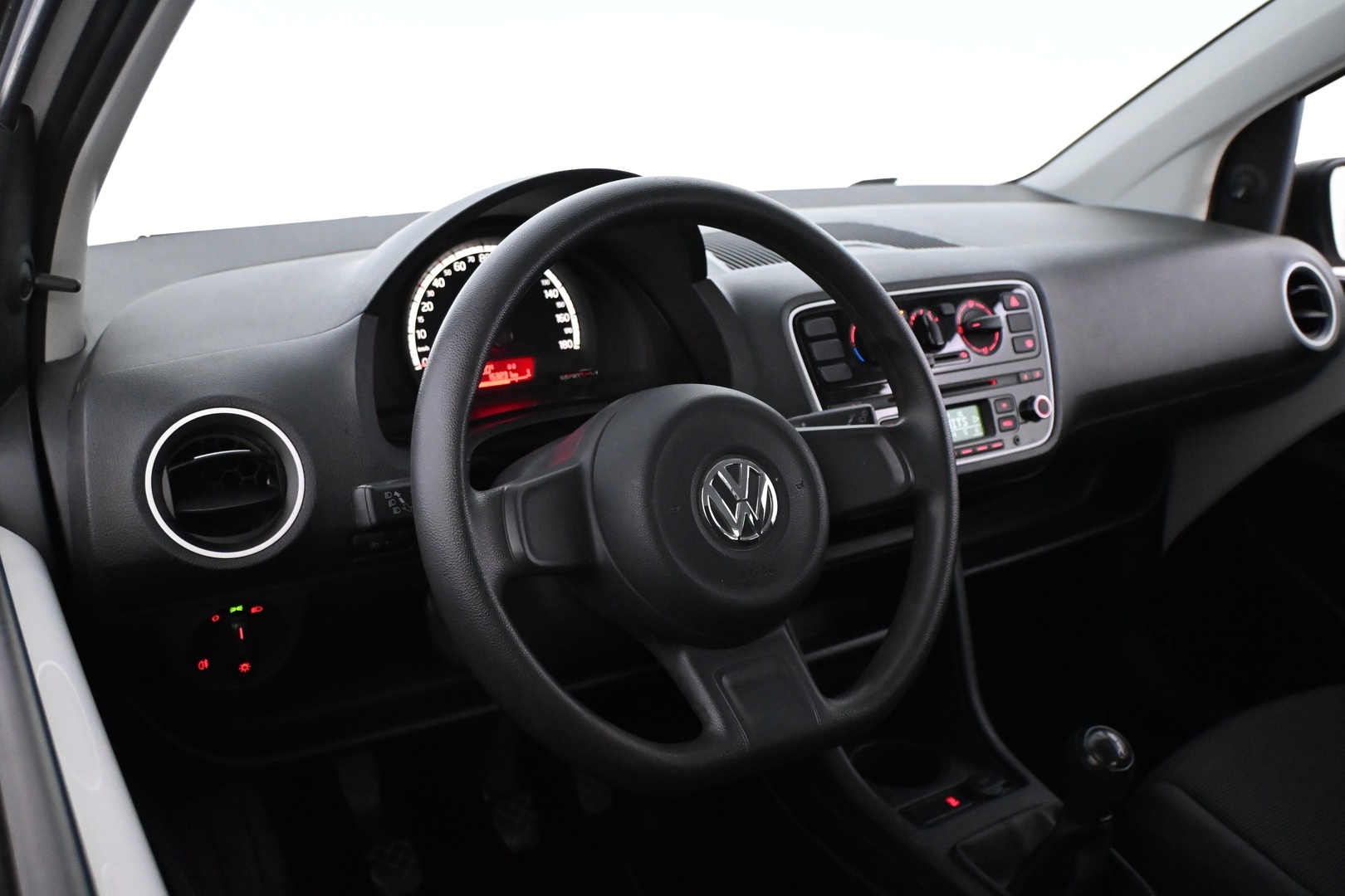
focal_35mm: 33
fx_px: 1233
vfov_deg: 40.0
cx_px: 672
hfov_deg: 57.2
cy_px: 448
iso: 5000
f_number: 4
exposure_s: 1/60
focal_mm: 22
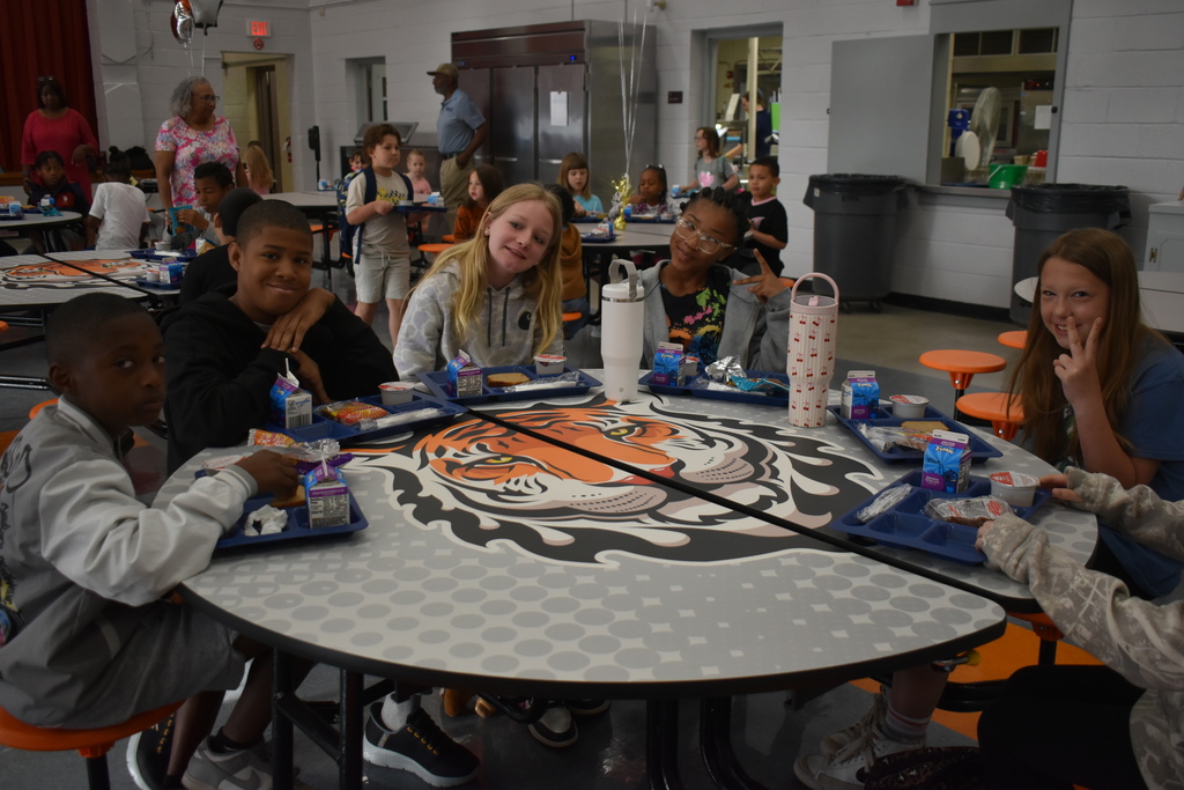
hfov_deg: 57.2
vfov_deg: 40.0
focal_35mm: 33
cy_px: 395
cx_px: 592
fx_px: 1085
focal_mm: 22
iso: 800
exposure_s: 1/160
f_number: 3.8
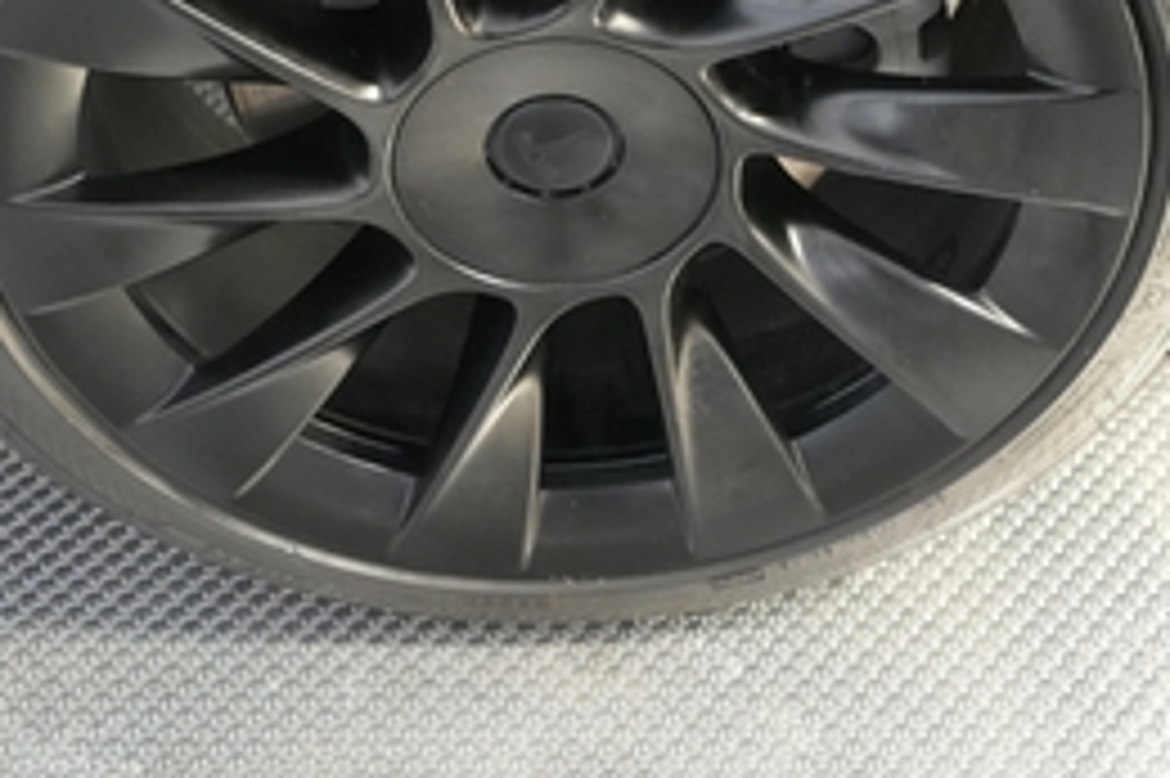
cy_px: 54
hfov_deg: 29.2
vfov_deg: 19.3
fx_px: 2241
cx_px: 504
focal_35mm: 69
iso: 4000
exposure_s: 1/250
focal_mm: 28
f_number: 2.8
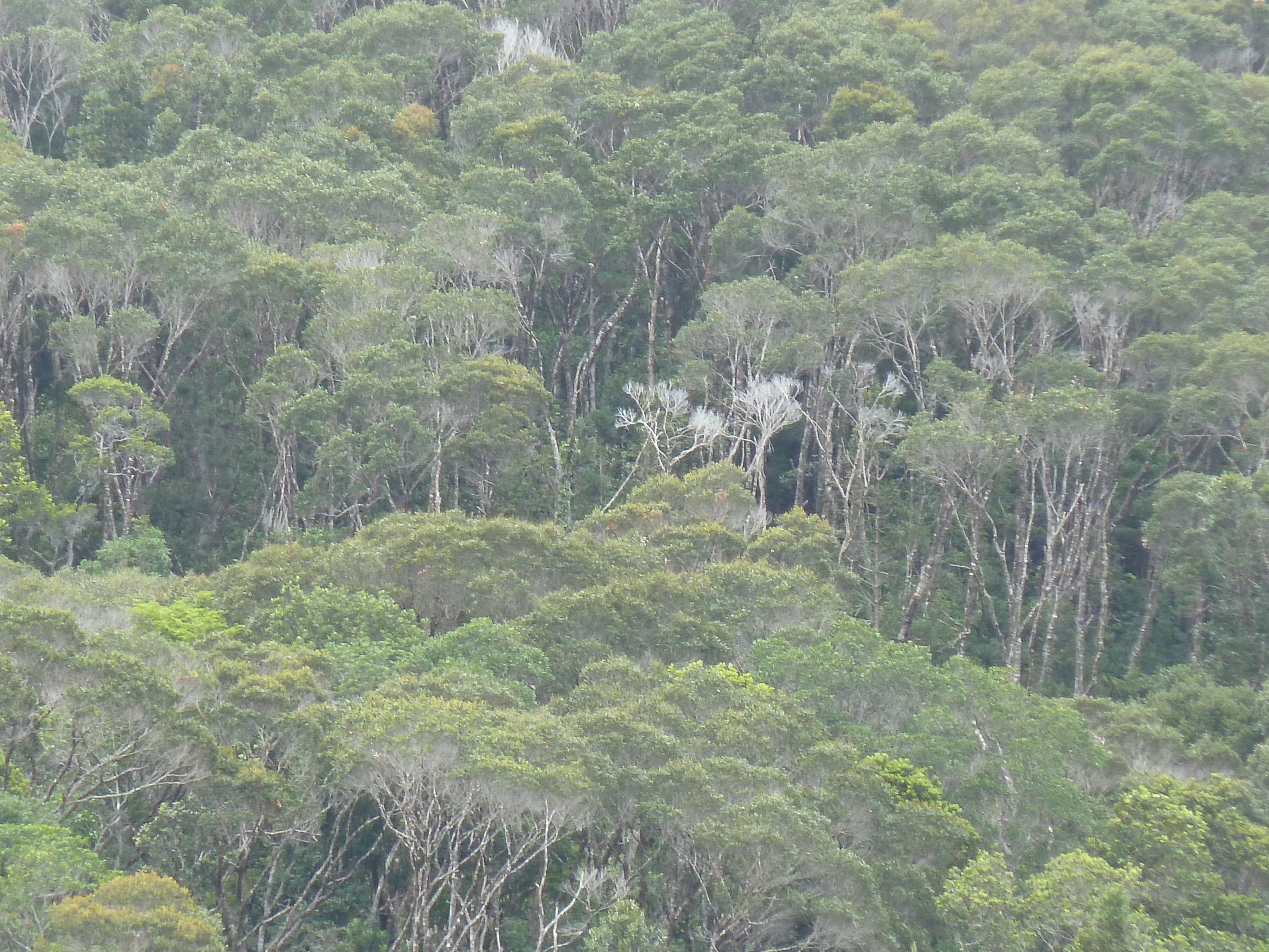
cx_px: 562
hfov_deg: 4.0
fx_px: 18219
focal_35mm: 497
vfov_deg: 3.0
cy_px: 490
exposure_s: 1/60
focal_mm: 49.2
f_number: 4.9
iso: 125
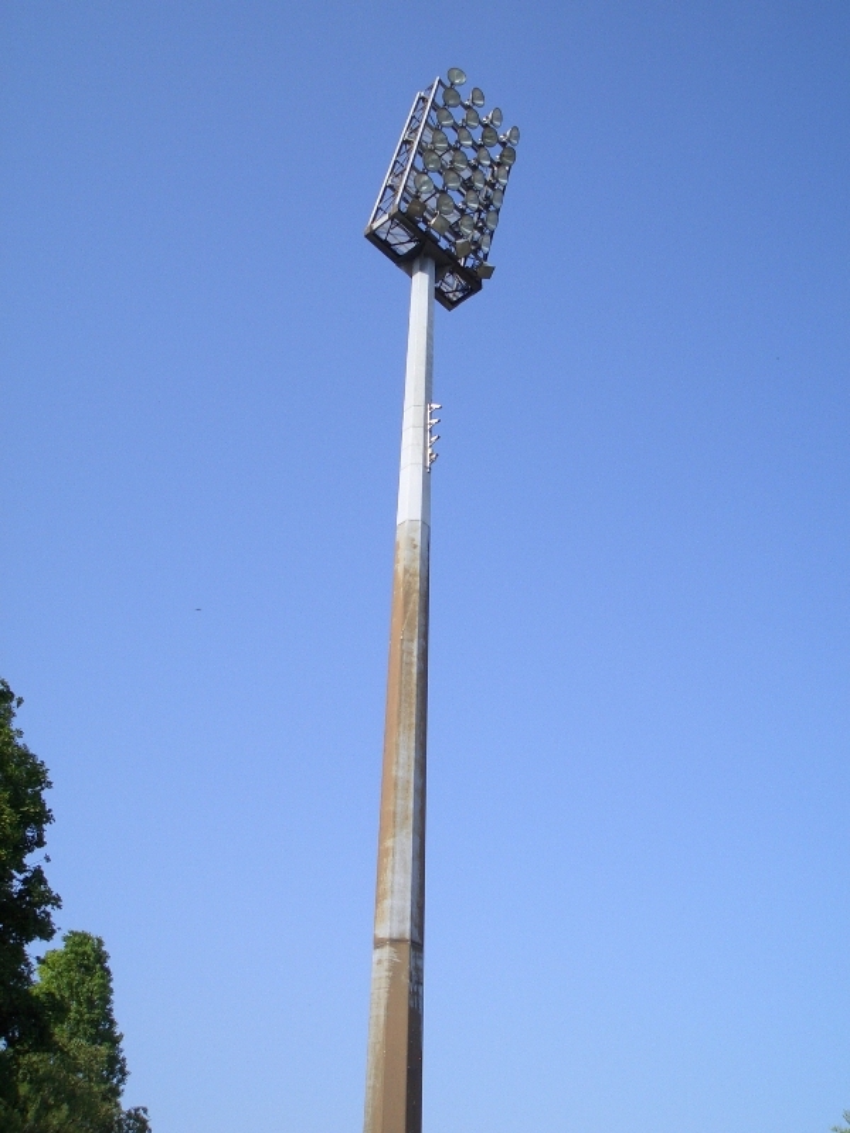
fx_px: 1179
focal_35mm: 36
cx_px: 425
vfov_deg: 51.4
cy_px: 566
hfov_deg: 39.7
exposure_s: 1/400
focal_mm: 4.8
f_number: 4
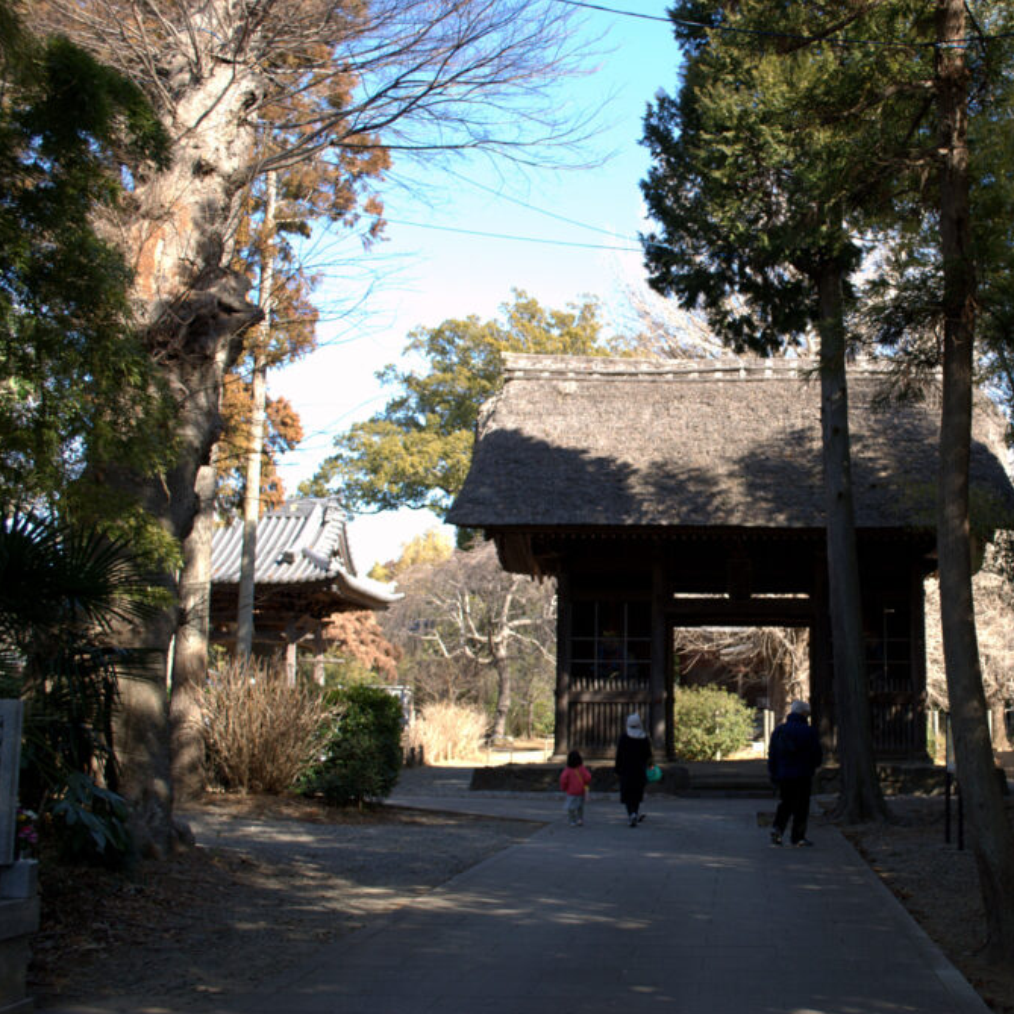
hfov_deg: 38.3
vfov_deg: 39.2
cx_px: 749
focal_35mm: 43
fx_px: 1425
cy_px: 508
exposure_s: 1/125
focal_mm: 22
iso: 160
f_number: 5.6
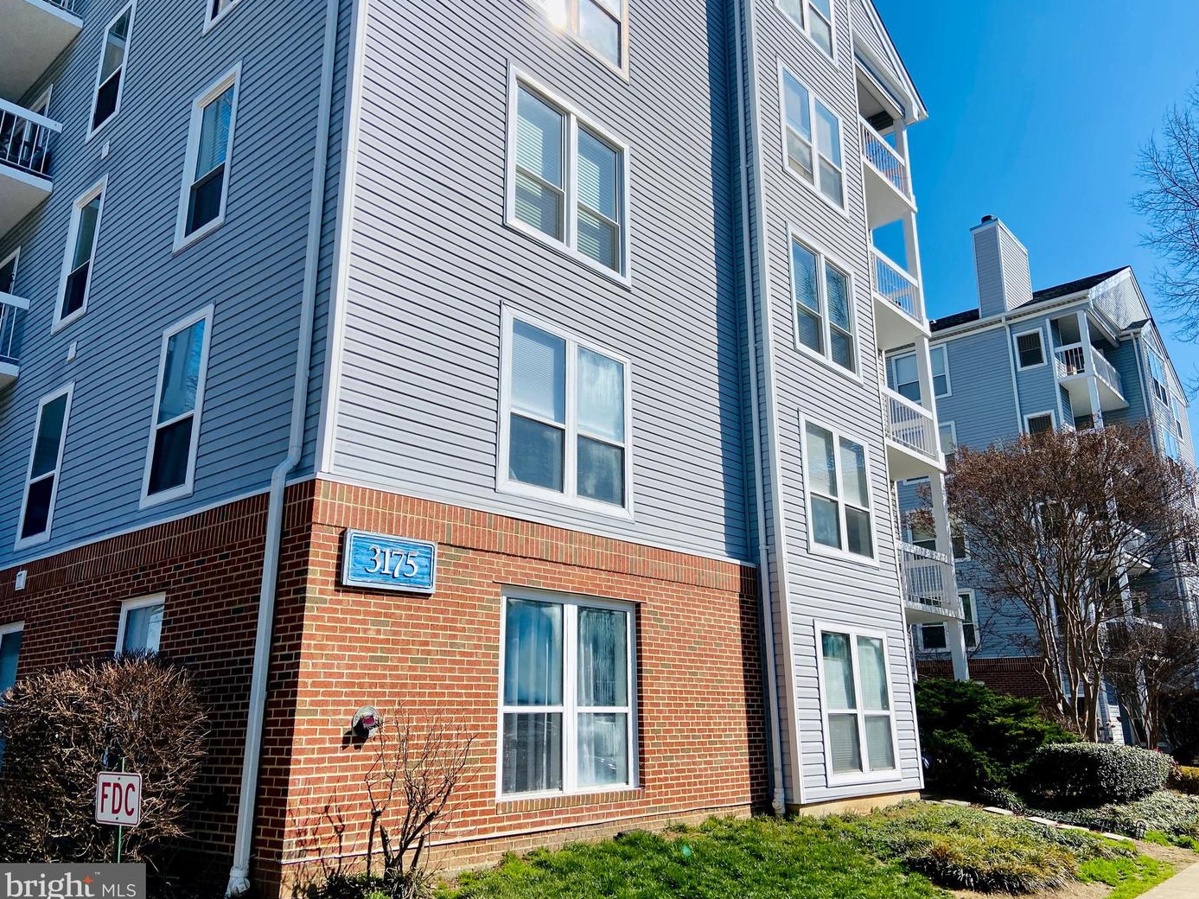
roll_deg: +0.5
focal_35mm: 27
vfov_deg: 51.3
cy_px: 446
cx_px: 616
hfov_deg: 65.3
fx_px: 935
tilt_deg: +16.2
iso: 32
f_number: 1.8
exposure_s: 1/4115
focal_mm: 4.25
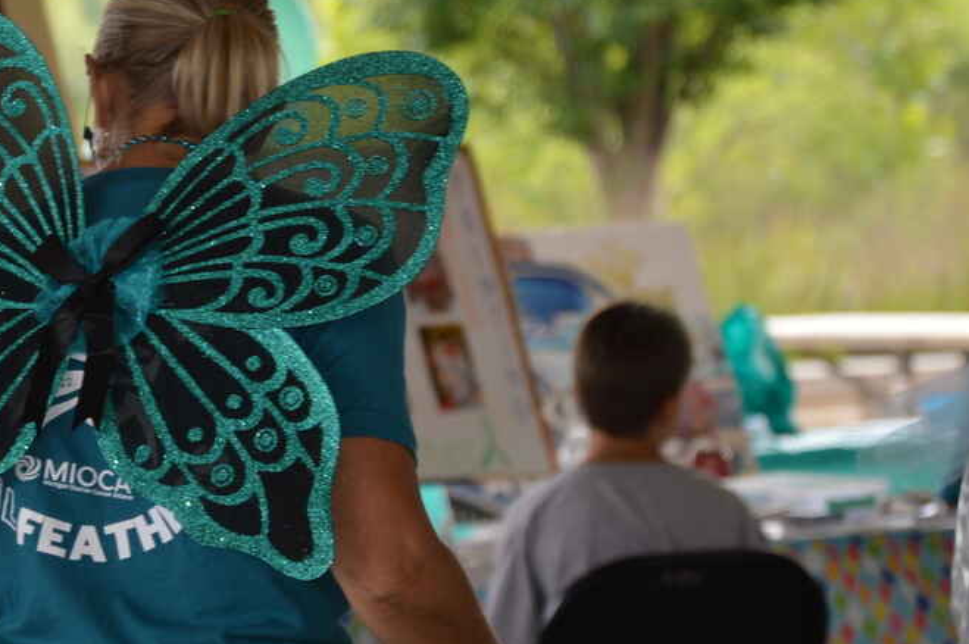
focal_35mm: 402
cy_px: 196
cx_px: -170
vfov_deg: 3.4
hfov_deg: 5.1
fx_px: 10810
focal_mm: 100
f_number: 4.8
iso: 100
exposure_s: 1/160
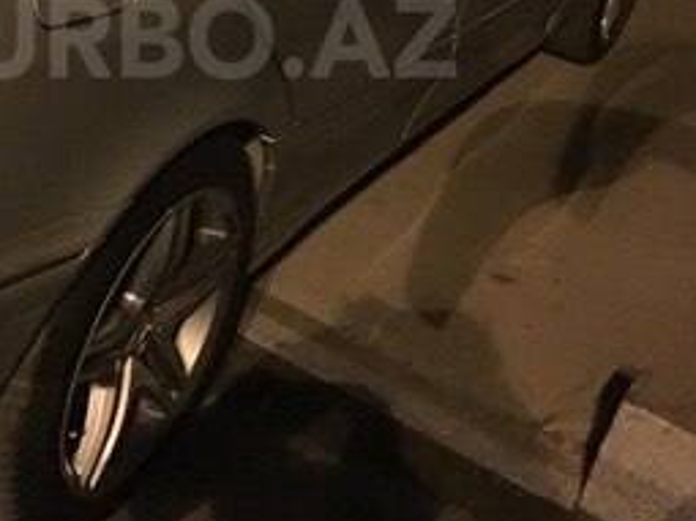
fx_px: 1507
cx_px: 177
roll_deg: -16.8
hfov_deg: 25.7
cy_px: 37
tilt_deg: -23.3
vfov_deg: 19.2
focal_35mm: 75
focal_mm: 4.15
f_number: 2.2
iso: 1000
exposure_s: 1/17
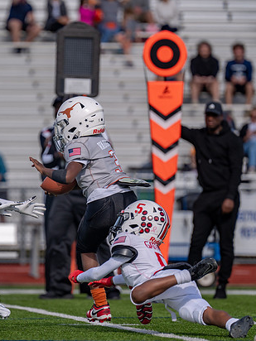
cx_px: 52
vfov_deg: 4.9
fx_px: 4003
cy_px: 170
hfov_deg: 3.7
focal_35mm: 406
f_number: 4
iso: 160
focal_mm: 280
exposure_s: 1/4000
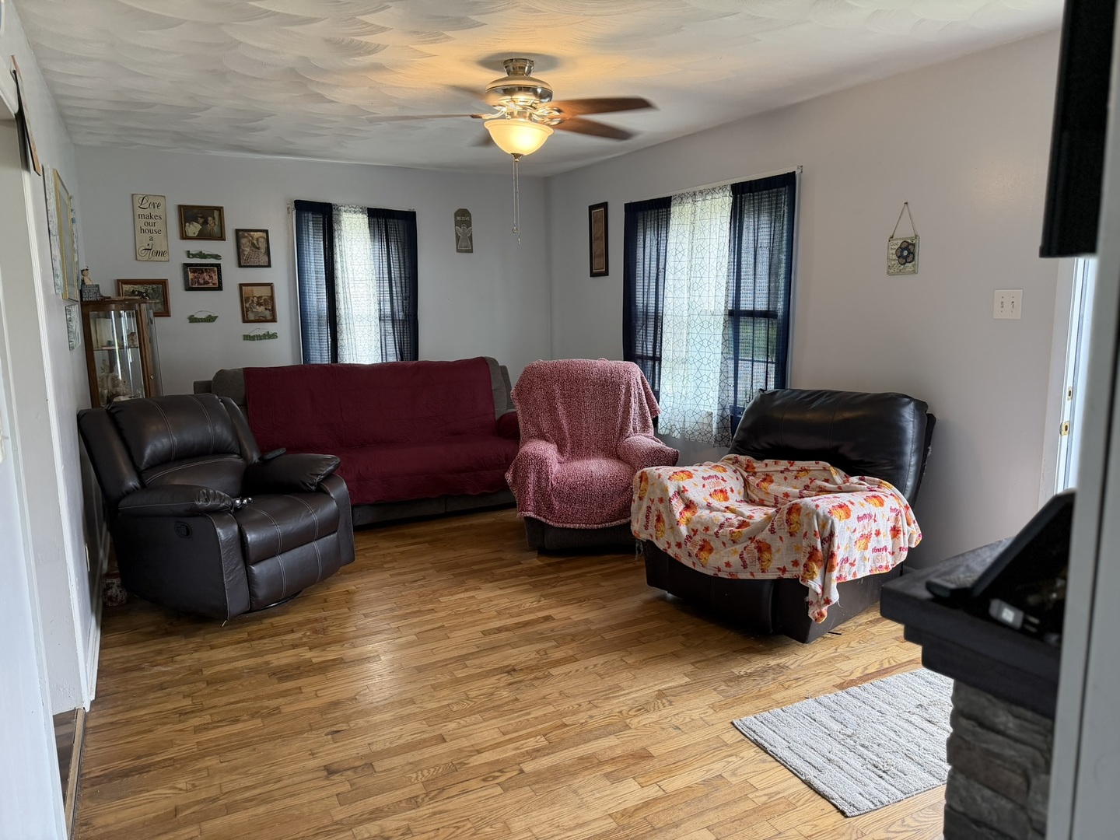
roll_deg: +0.7
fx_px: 777
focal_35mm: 24
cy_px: 420
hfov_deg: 71.6
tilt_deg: -8.6
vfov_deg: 56.8
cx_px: 560
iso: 200
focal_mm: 6.76
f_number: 1.78
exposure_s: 1/60
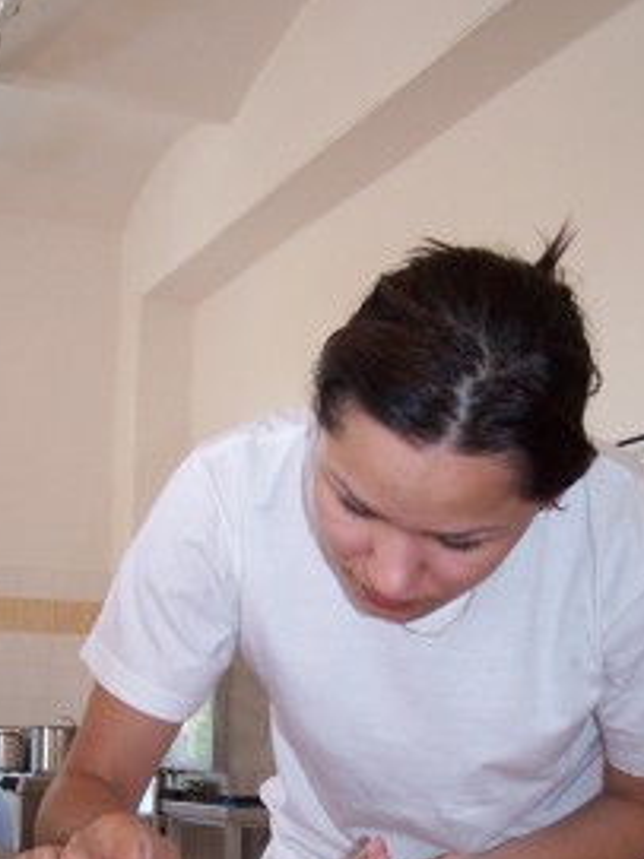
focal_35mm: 59
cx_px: 273
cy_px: 599
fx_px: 1465
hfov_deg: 24.8
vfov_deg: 32.3
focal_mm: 6.7
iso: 140
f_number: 2.8
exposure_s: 1/90
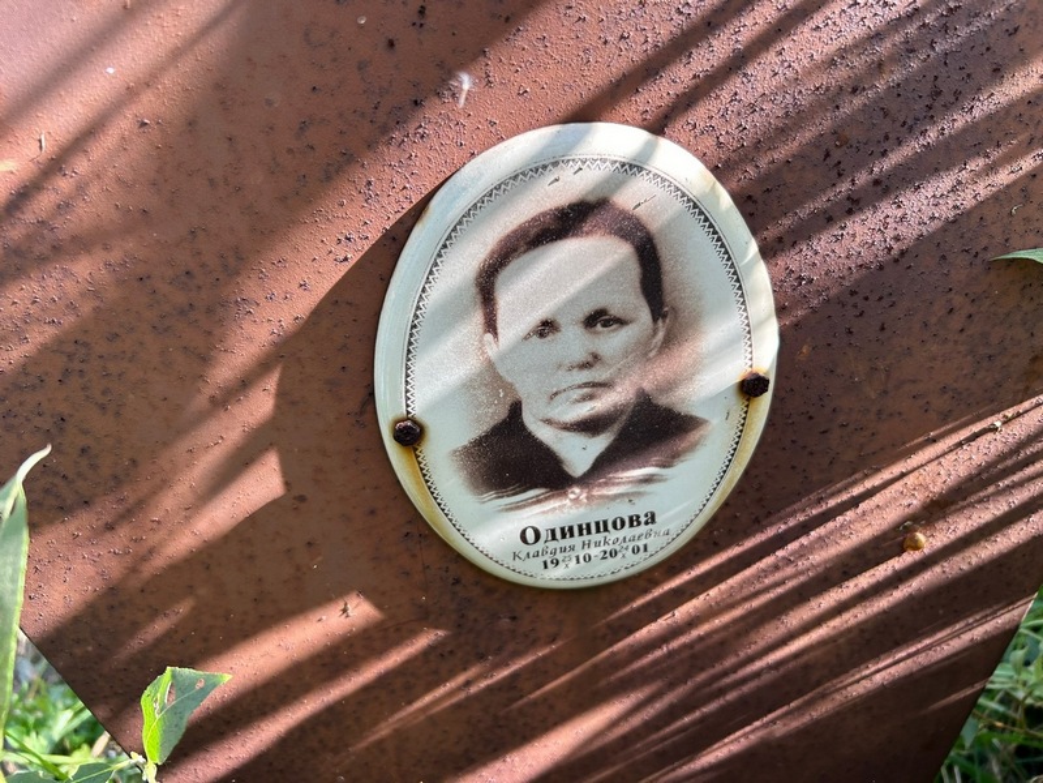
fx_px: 783
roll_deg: +5.4
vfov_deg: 53.1
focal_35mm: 26
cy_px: 392
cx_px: 522
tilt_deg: -36.3
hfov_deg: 67.3
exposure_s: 1/308
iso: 50
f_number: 1.5
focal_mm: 5.7
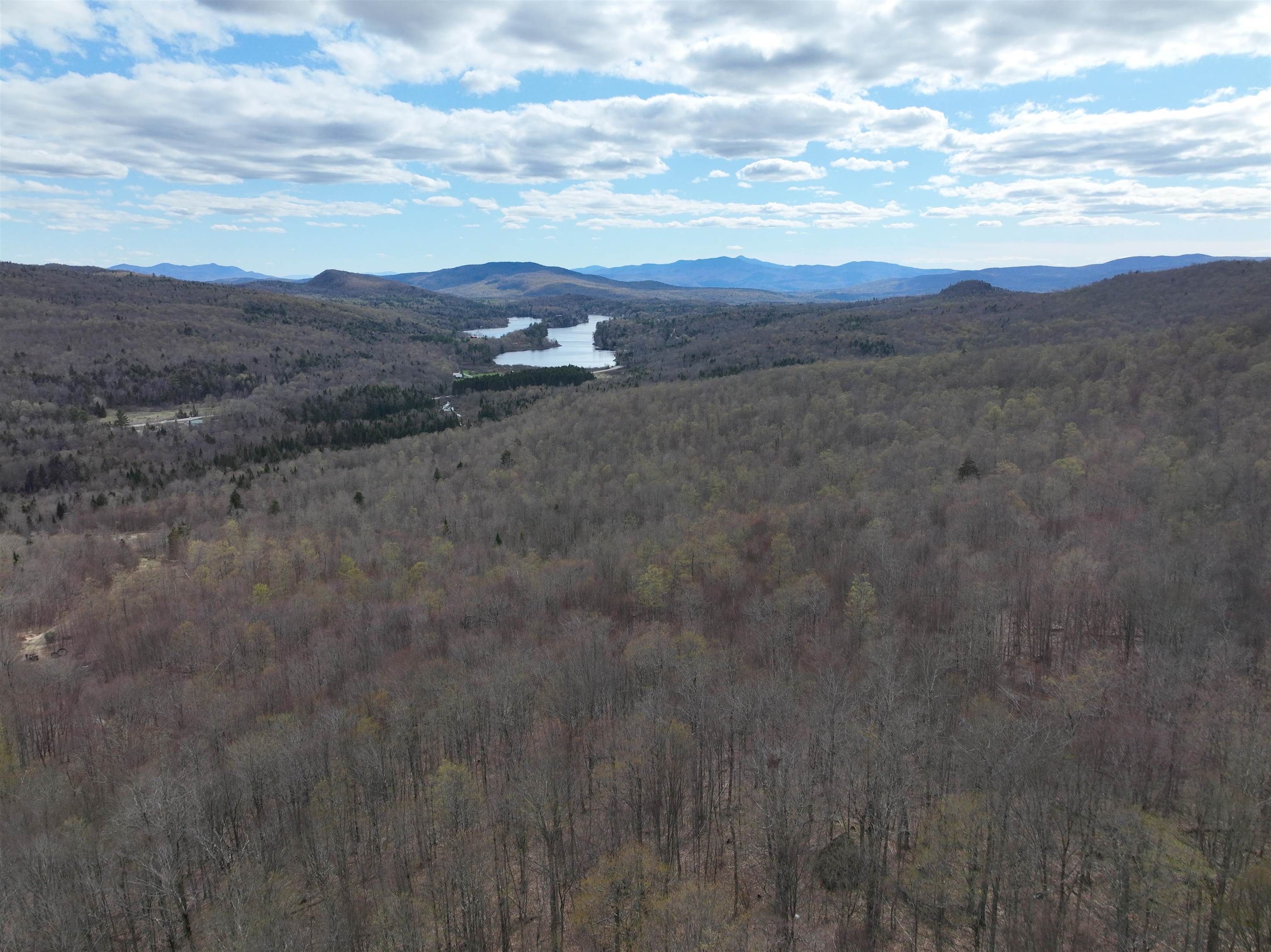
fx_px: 881
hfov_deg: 71.6
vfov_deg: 56.8
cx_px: 636
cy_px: 476
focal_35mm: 24
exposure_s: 1/3200
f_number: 2.8
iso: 300
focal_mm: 12.29
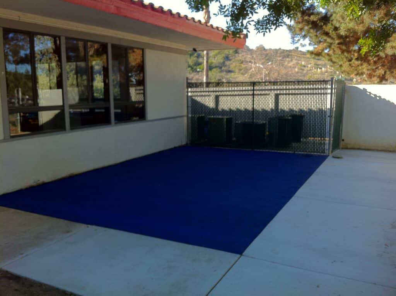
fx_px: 400
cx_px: 198
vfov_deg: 40.6
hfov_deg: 52.7
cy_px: 148
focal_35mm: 35
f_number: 2.8
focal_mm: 3.85
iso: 125
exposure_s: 1/120
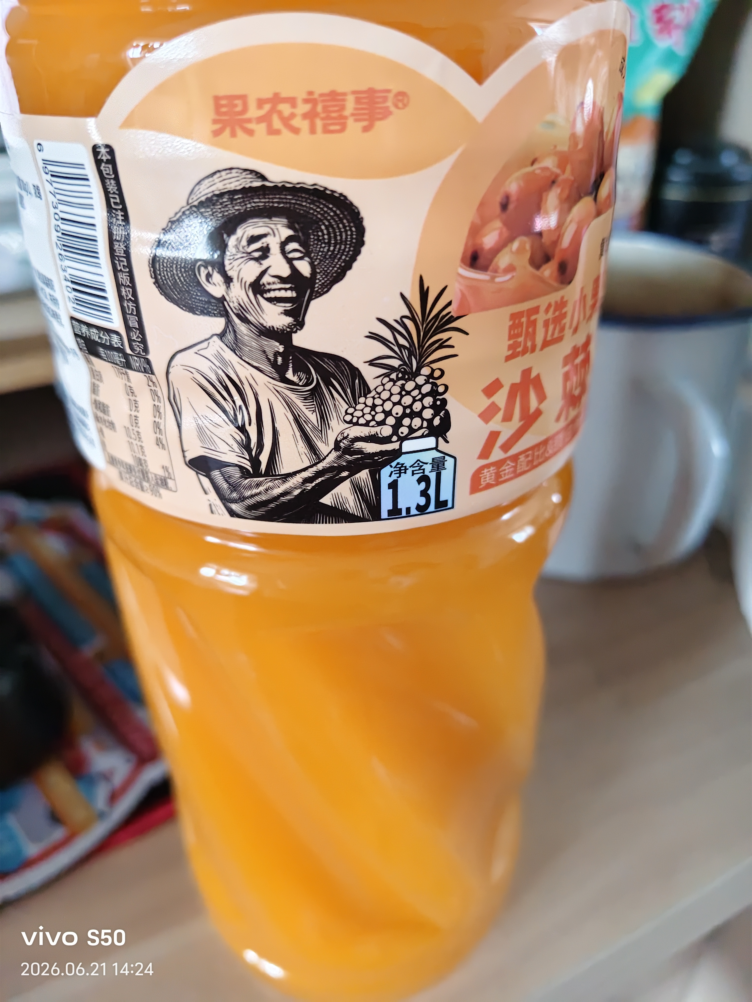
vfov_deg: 73.9
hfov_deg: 58.9
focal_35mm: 23
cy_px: 501
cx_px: 376
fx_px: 666
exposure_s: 1/320
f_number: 1.88
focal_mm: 5.56
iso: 2974
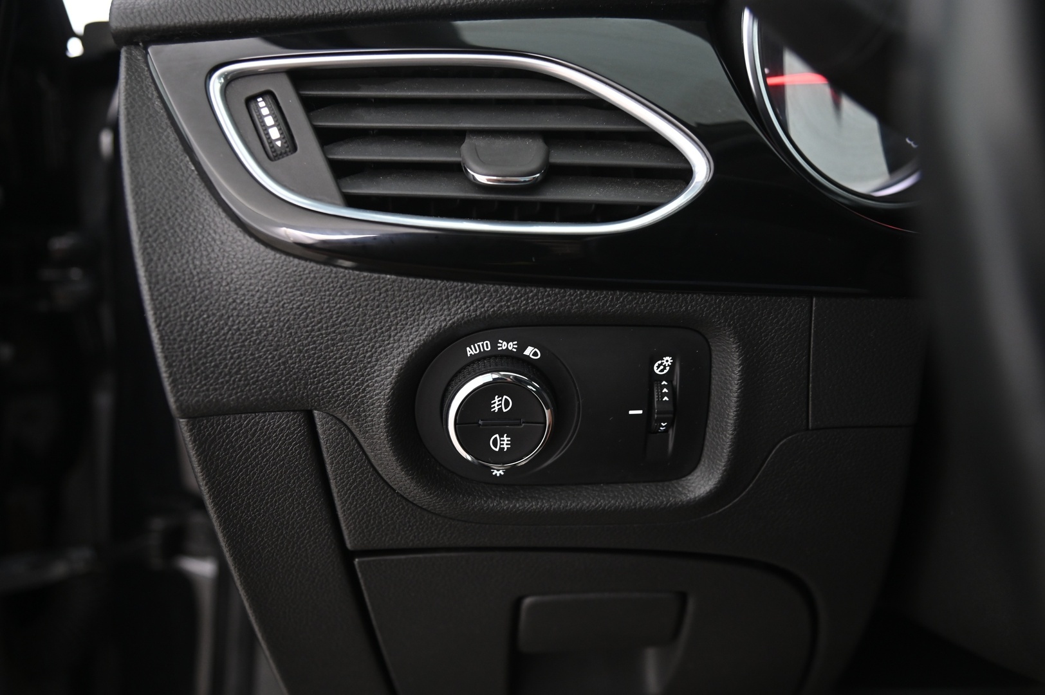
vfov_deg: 35.0
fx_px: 1102
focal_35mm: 38
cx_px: 522
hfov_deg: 50.7
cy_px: 348
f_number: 4
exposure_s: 1/13
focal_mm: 38
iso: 2000
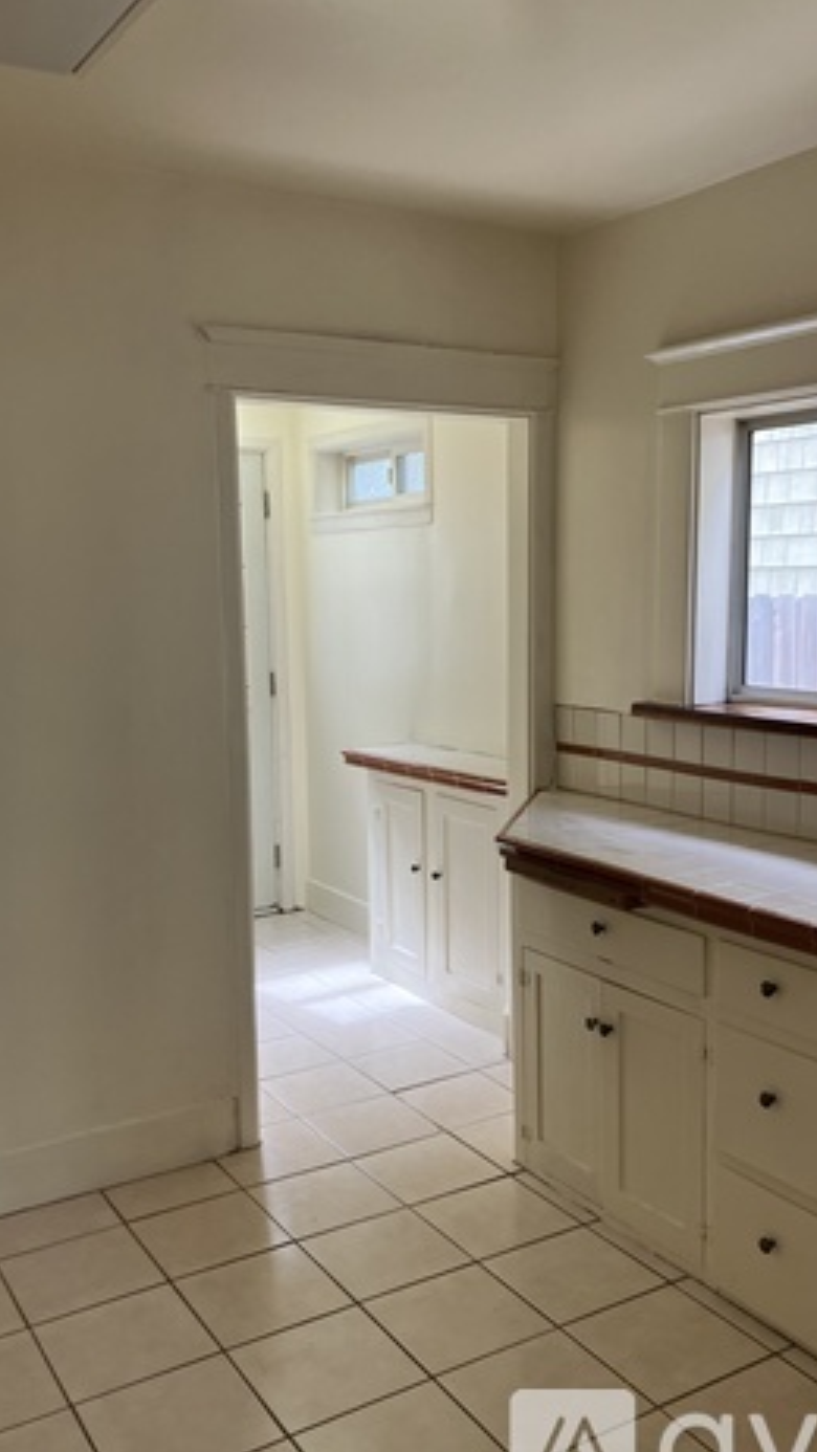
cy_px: 729
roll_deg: +0.7
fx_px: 1270
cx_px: 429
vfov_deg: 59.5
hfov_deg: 35.6
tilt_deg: -7.7
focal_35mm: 33
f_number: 1.8
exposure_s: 1/121
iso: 64
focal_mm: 3.99
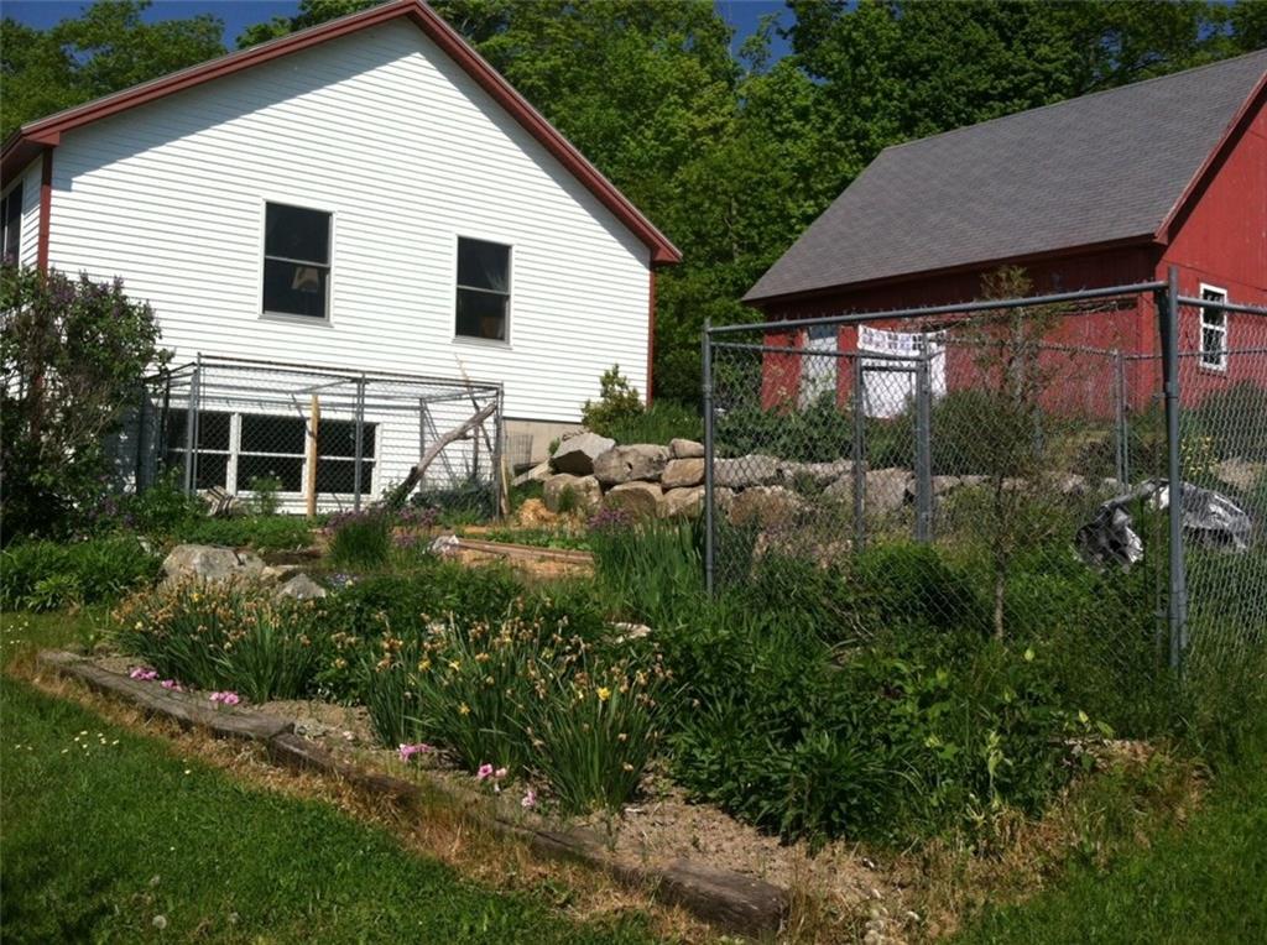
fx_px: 1279
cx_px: 634
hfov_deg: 52.7
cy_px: 472
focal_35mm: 35
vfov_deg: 40.6
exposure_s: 1/1579
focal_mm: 3.85
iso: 80
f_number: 2.8
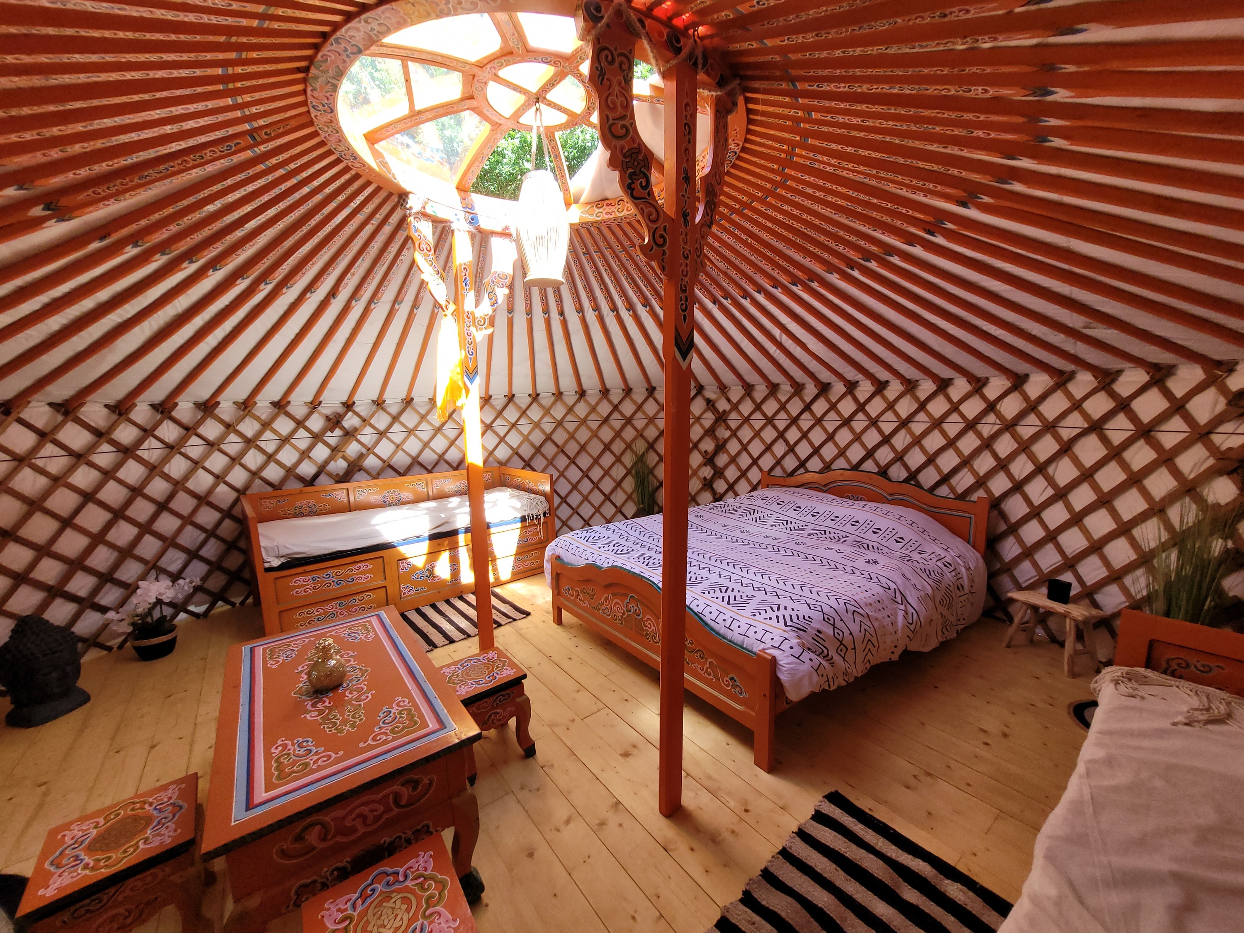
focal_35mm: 13
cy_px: 466
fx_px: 467
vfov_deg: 89.9
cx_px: 622
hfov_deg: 106.2
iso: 64
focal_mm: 1.74
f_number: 2.2
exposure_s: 1/100
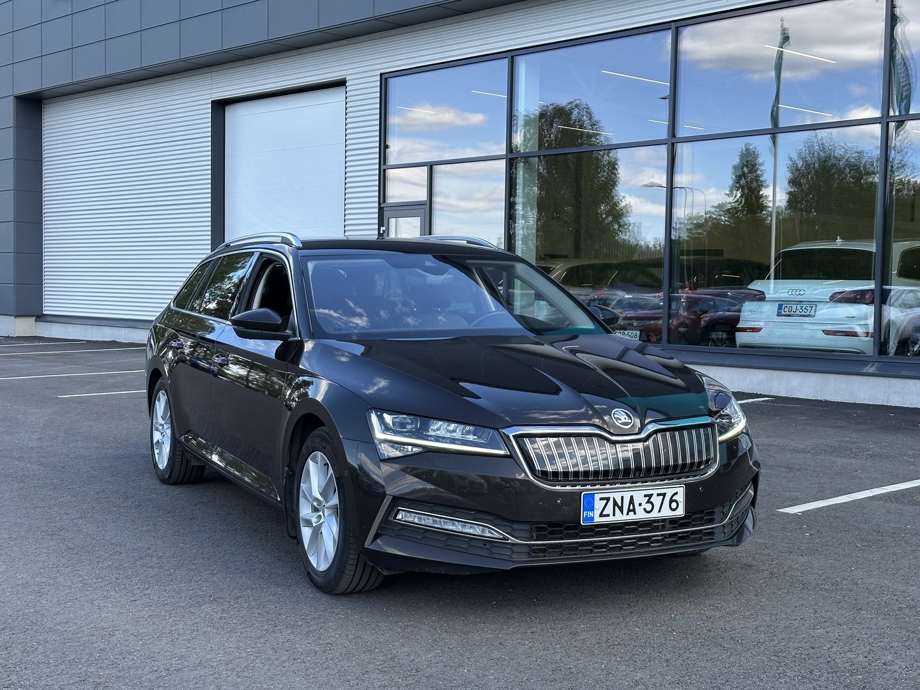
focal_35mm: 48
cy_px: 345
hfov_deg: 39.7
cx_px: 460
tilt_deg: -2.6
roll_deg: -0.4
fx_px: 1276
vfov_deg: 30.3
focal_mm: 6.86
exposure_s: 1/724
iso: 64
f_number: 1.78
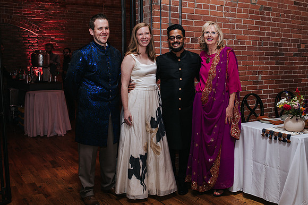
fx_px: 334
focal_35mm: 39
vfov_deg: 34.1
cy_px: 103
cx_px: 165
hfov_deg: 49.4
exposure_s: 1/200
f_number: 4
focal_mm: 35
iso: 800
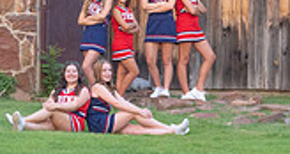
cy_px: 12
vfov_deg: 4.2
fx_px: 2086
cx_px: 427
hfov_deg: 7.8
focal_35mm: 275
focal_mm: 70
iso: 1600
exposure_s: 1/320
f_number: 5
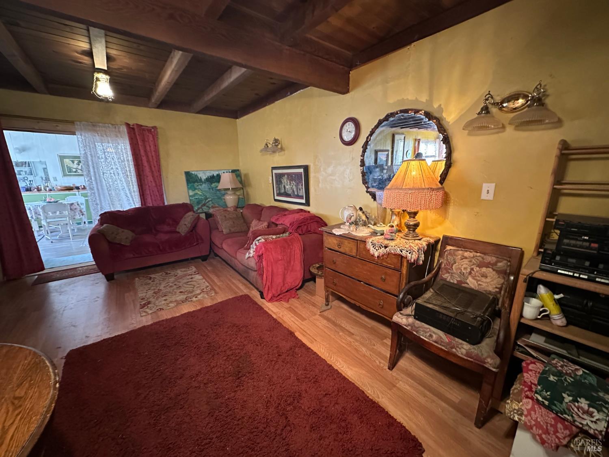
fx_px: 246
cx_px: 304
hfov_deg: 102.1
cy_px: 228
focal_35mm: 14
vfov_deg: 85.7
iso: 1000
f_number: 2.2
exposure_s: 1/40
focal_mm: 2.22
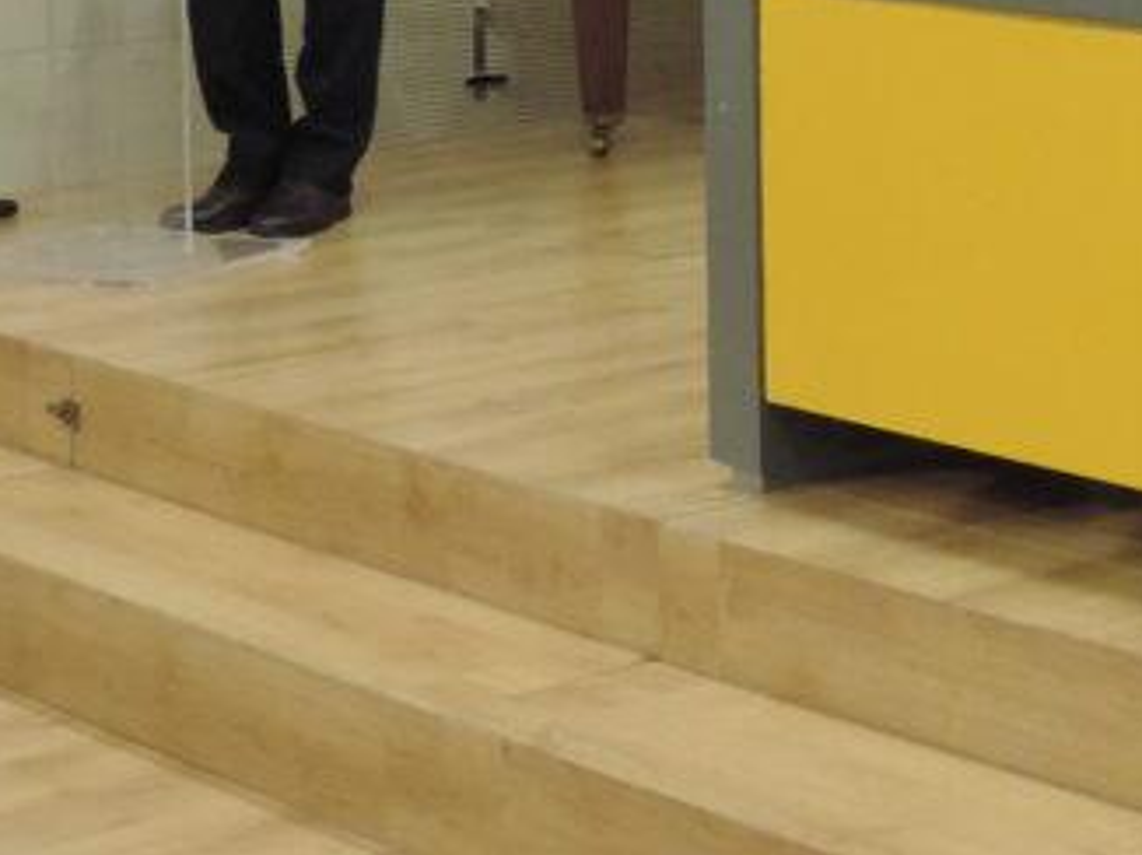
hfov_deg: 16.8
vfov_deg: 13.1
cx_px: 1499
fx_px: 3626
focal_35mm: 110
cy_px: -207
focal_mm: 6.2
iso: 400
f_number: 3.3
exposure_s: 1/20
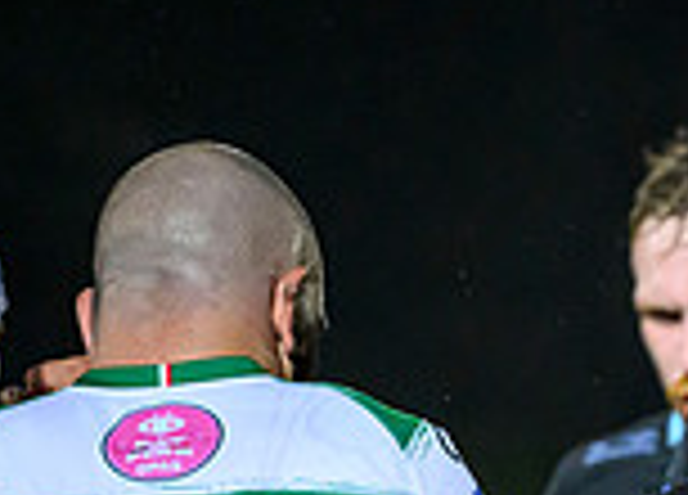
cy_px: 770
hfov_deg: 1.2
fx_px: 33761
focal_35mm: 1724
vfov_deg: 0.8
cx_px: 1311
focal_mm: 400
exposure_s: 1/1250
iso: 6400
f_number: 3.2
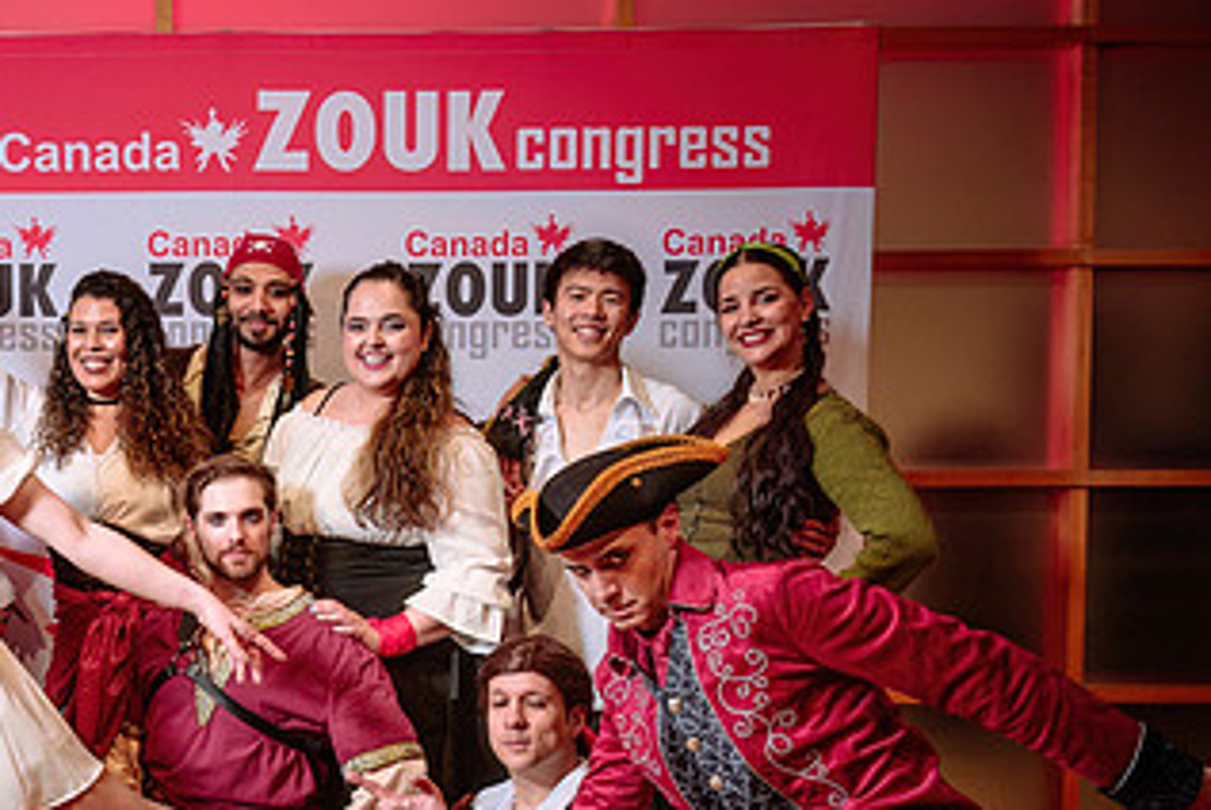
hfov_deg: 38.1
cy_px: 629
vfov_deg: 27.1
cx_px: 164
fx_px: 1650
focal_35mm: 49
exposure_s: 1/125
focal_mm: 24
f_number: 4.5
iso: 320
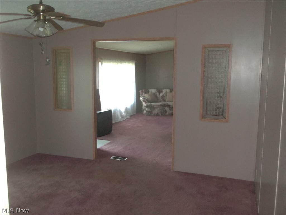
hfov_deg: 55.4
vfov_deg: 42.9
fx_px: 273
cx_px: 143
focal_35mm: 33
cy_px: 108
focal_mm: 5.9
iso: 320
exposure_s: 1/30
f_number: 3.3
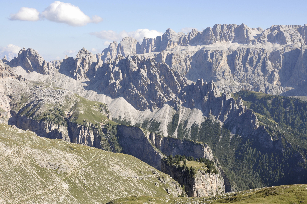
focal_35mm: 52
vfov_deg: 25.7
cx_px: 154
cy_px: 102
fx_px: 447
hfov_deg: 37.9
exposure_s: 1/200
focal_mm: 35
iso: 200
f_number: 8
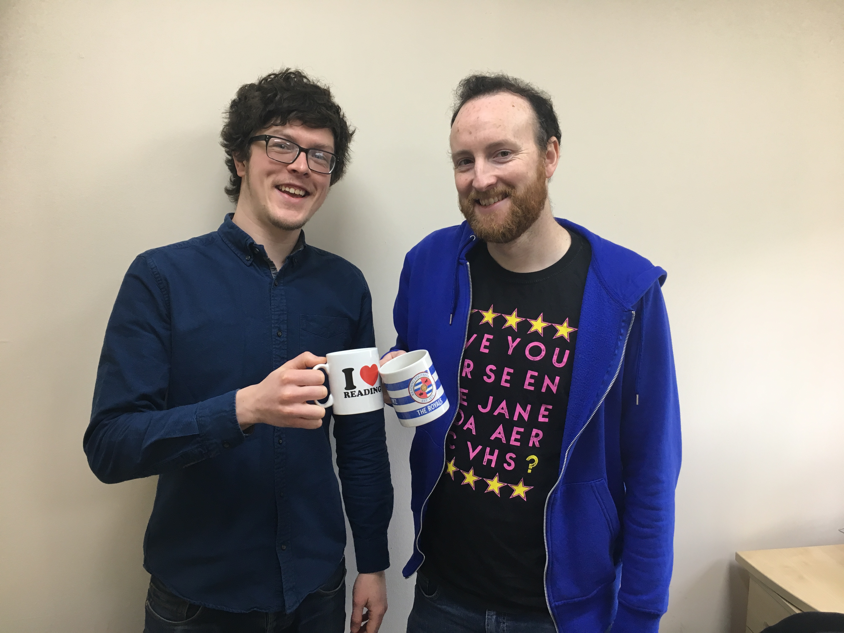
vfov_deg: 48.2
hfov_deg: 61.7
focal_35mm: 29
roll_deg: +0.4
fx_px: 707
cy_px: 316
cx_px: 422
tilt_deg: -9.4
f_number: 2.2
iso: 50
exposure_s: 1/33
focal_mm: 4.15
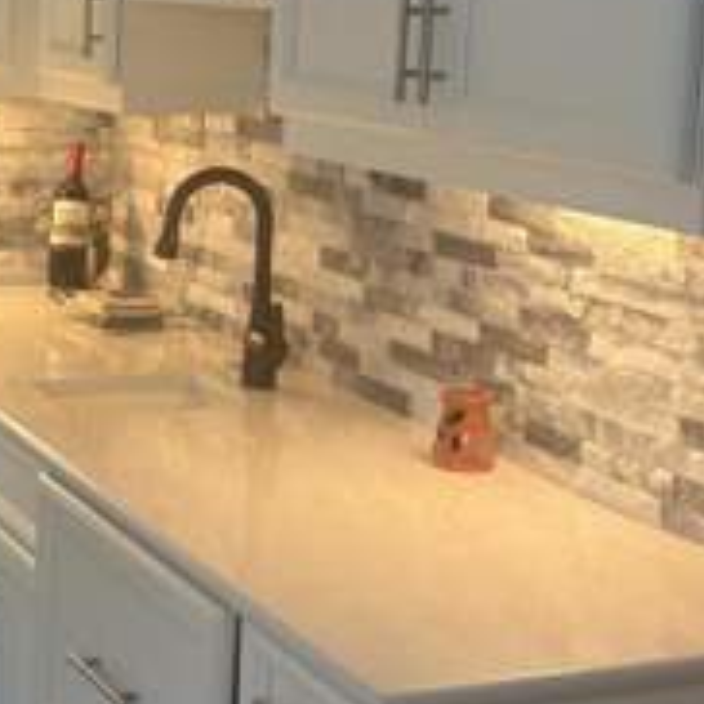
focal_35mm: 81
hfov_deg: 20.9
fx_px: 1864
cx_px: 66
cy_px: 251
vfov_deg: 21.3
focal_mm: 5.96
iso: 64
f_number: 1.6
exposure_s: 1/60
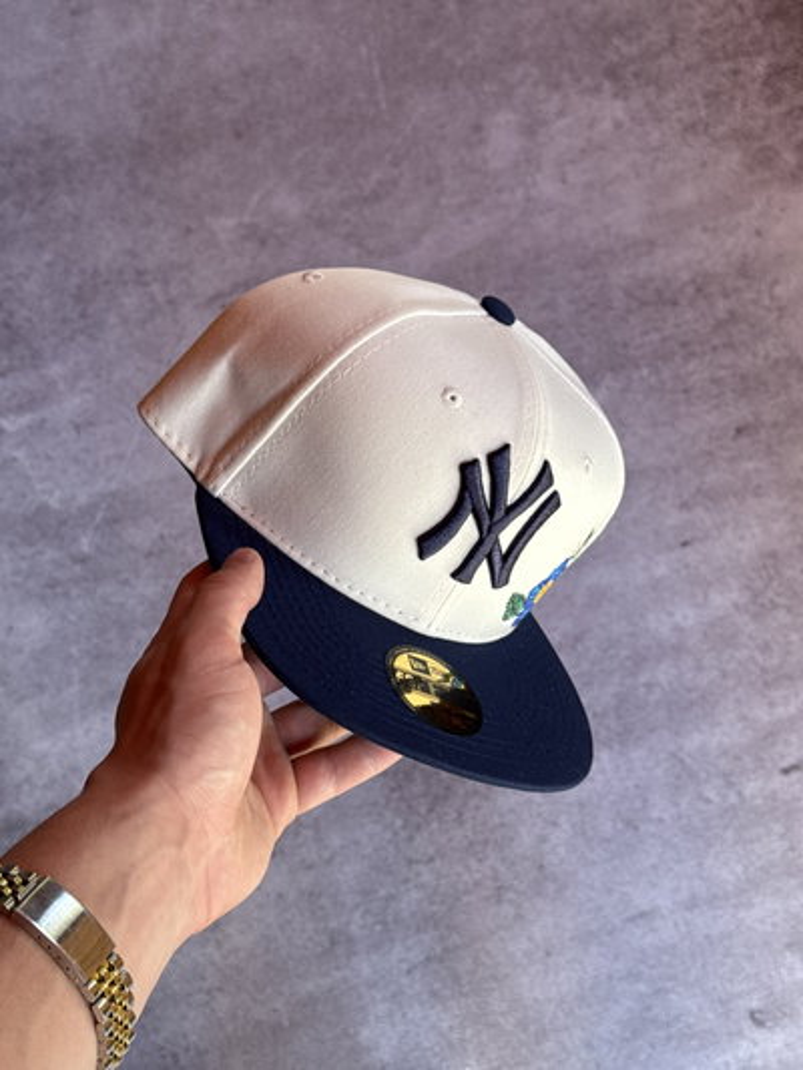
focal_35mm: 48
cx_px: 402
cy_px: 535
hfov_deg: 30.3
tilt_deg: -71.6
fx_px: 1484
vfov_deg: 39.6
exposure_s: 1/122
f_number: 1.78
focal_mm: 6.76
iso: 64
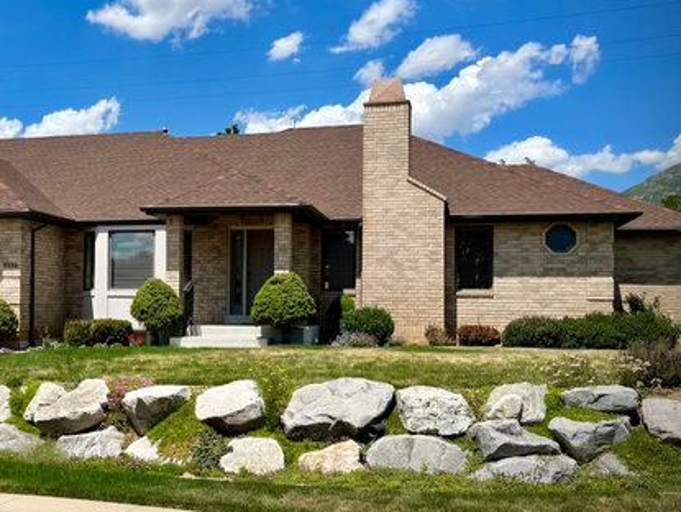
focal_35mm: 40
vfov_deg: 35.7
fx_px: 788
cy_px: 182
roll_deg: -0.4
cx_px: 196
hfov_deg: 45.6
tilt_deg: +8.4
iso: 32
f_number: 1.6
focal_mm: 4.2
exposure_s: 1/4651
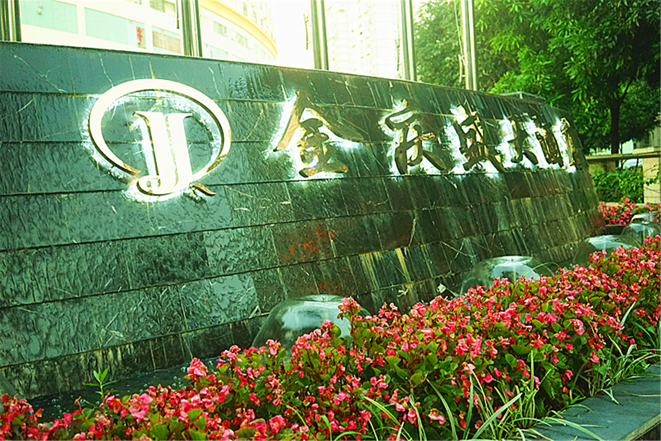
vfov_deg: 37.9
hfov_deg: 54.4
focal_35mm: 35
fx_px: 643
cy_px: 220
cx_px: 330
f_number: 5.6
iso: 3200
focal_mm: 35
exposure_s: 1/60
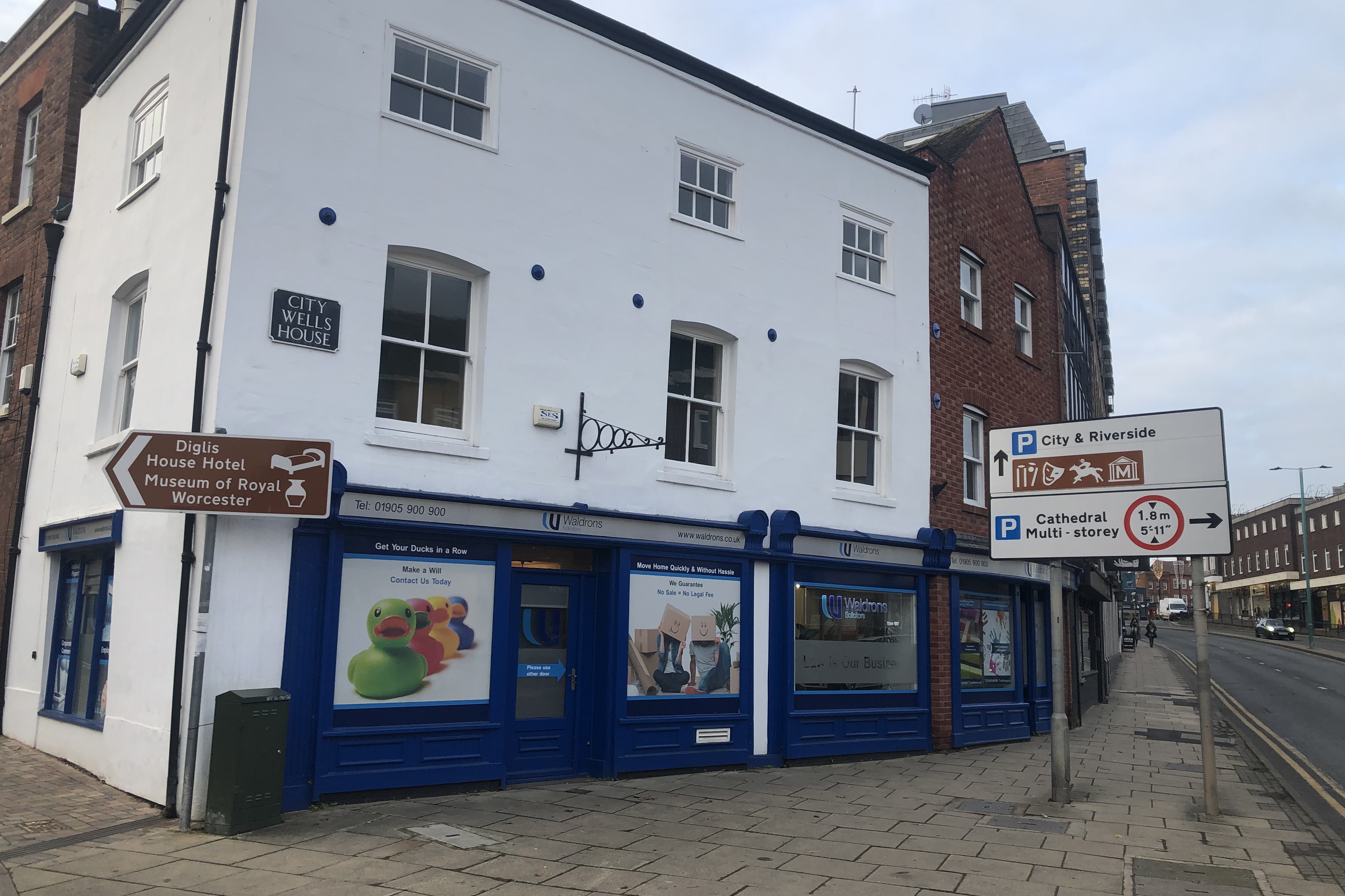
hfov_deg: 61.9
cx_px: 660
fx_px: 1121
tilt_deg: +8.1
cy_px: 454
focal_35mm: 30
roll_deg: -1.1
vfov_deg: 43.6
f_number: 1.8
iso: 20
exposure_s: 1/249
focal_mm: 3.99
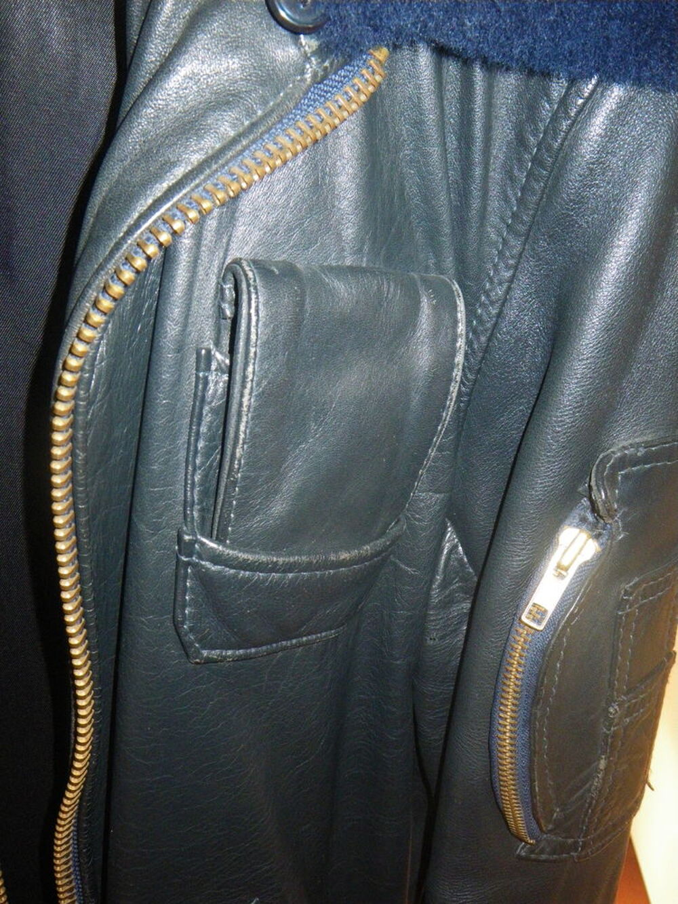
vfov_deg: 54.0
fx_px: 888
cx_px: 339
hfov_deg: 41.8
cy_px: 452
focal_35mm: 34
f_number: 3.8
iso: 400
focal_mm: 6.1
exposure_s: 1/50
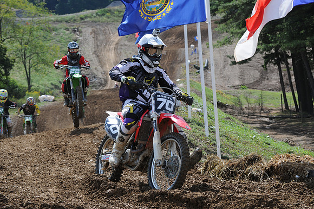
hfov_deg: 16.7
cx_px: 157
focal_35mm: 123
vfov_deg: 11.1
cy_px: 104
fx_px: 1071
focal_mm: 82
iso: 400
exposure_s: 1/1000
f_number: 7.1
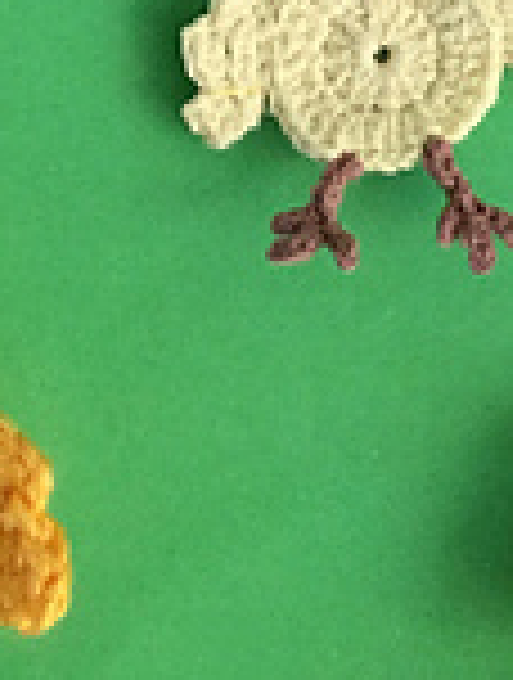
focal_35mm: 131
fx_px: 2578
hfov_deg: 11.4
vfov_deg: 14.3
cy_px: -248
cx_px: 346
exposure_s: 1/33
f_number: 2.4
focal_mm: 3.3
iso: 125
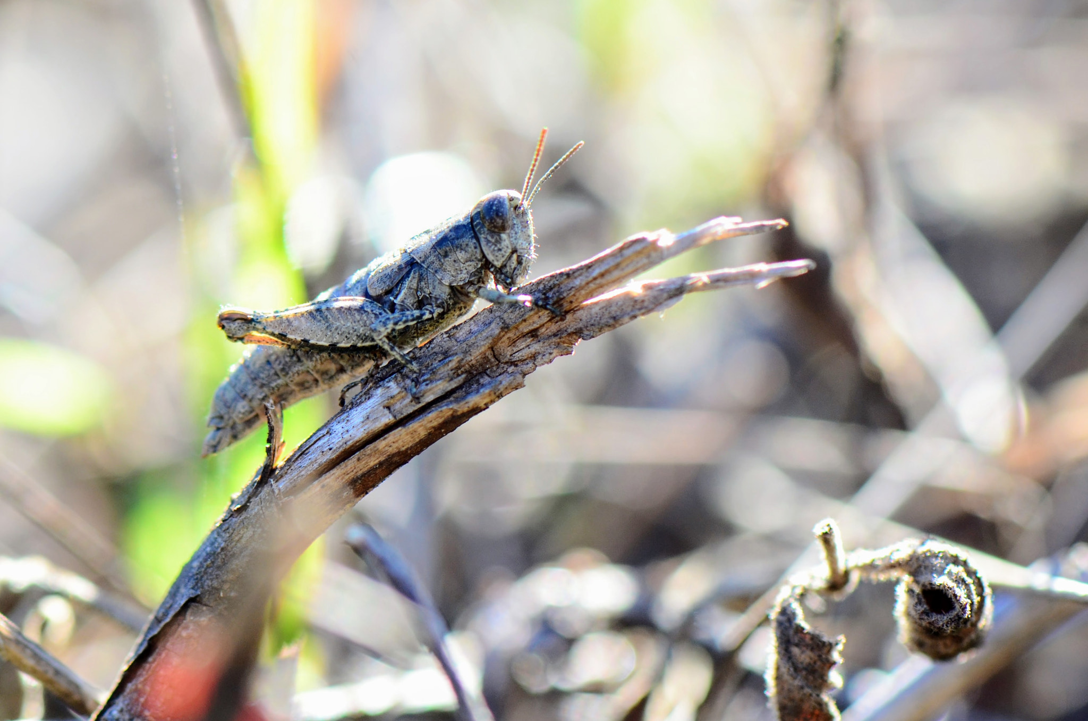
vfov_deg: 8.7
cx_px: 544
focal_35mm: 158
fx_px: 4750
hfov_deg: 13.1
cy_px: 360
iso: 320
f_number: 7.1
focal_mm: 105
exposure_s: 1/160
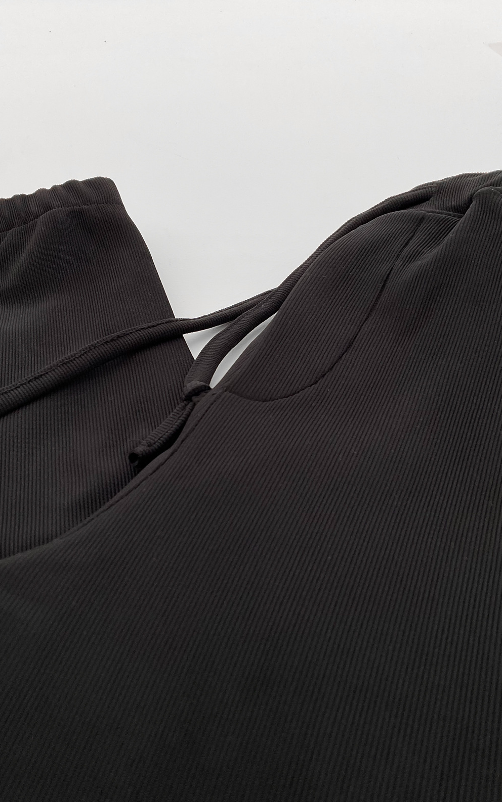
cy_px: 404
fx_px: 679
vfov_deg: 61.2
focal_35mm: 31
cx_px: 238
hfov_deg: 40.6
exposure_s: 1/120
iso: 40
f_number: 1.8
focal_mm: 3
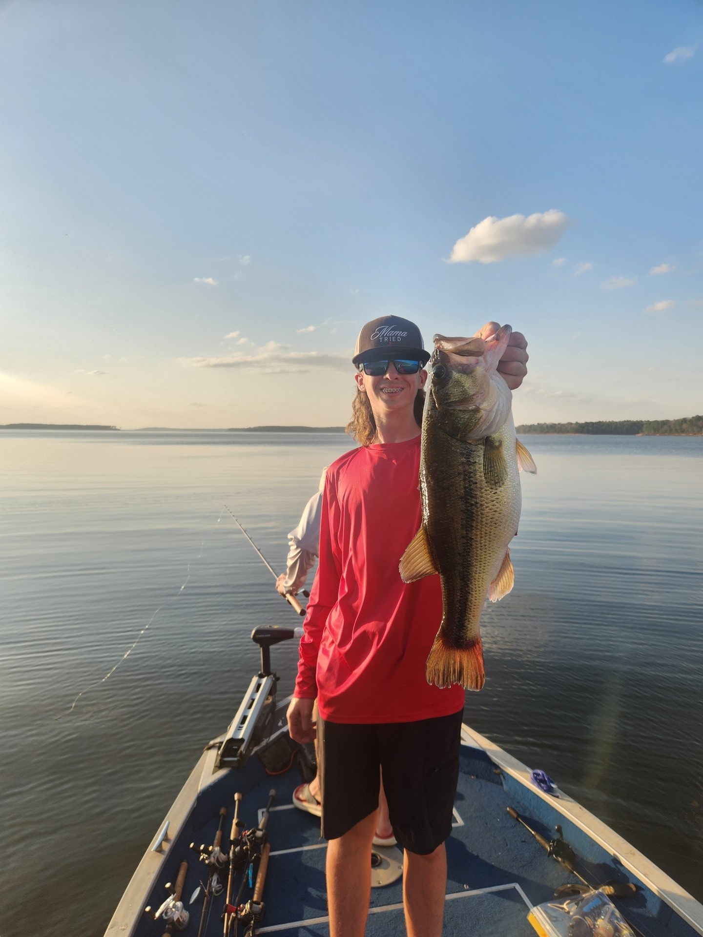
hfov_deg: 58.9
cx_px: 352
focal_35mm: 23
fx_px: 623
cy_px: 468
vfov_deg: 73.9
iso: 20
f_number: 1.8
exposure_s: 1/825
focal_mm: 5.4
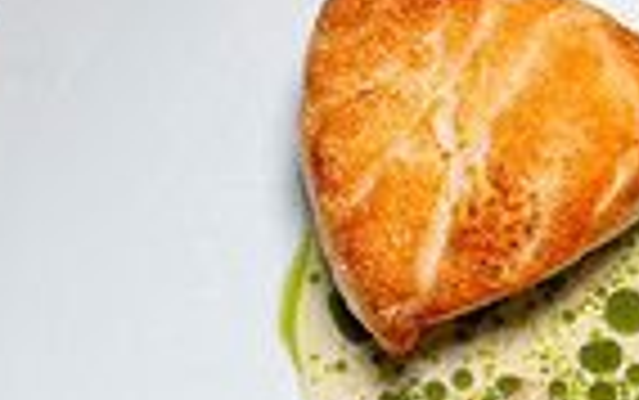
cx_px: 639
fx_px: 4462
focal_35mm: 256
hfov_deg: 8.2
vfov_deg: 5.1
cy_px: 237
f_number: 5.6
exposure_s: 1/250
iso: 100
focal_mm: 50
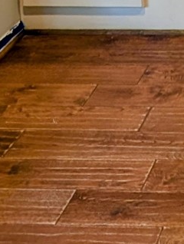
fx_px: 544
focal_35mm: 77
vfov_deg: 16.8
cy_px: -277
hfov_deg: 15.7
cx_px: 355
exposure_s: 1/60
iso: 74
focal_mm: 2.02
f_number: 1.7
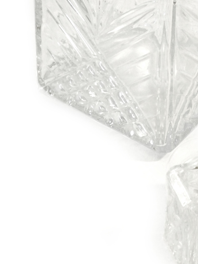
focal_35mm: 151
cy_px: 6
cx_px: 203
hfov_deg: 9.7
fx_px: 1151
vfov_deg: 12.9
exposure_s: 1/30
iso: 1600
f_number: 13
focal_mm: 32
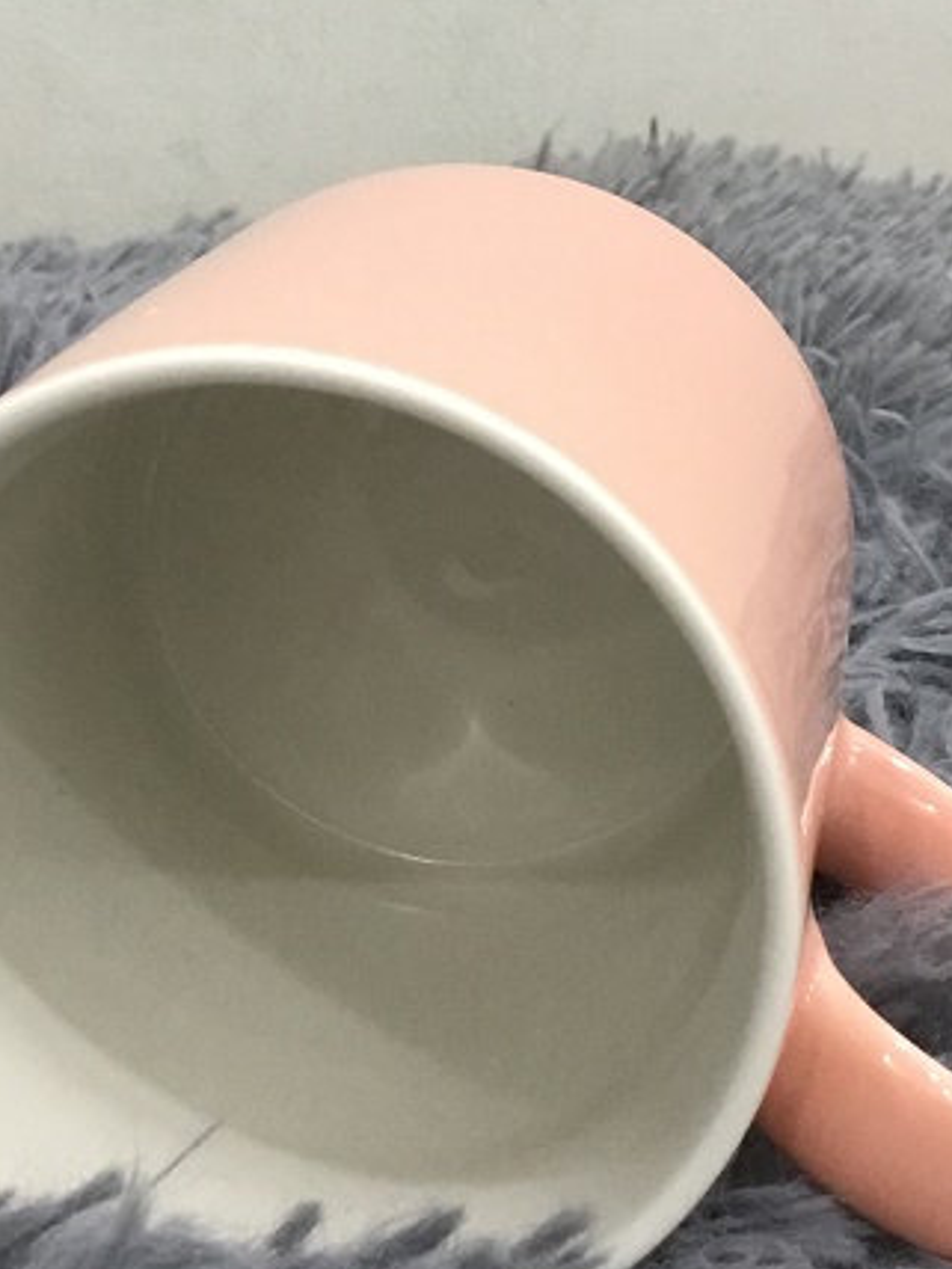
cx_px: 424
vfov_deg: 22.2
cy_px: 270
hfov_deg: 17.0
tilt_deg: -15.6
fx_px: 3190
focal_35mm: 87
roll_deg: +0.3
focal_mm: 3.3
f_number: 2.4
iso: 125
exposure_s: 1/33
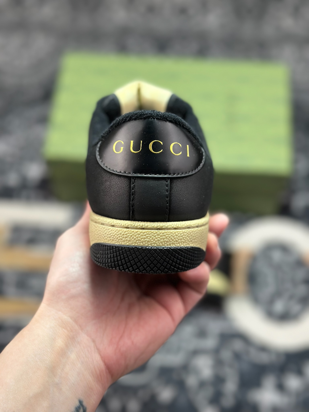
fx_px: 571
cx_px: 154
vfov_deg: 39.7
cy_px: 206
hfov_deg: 30.3
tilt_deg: -56.3
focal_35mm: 48
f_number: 1.78
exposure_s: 1/375
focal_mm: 6.86
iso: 80
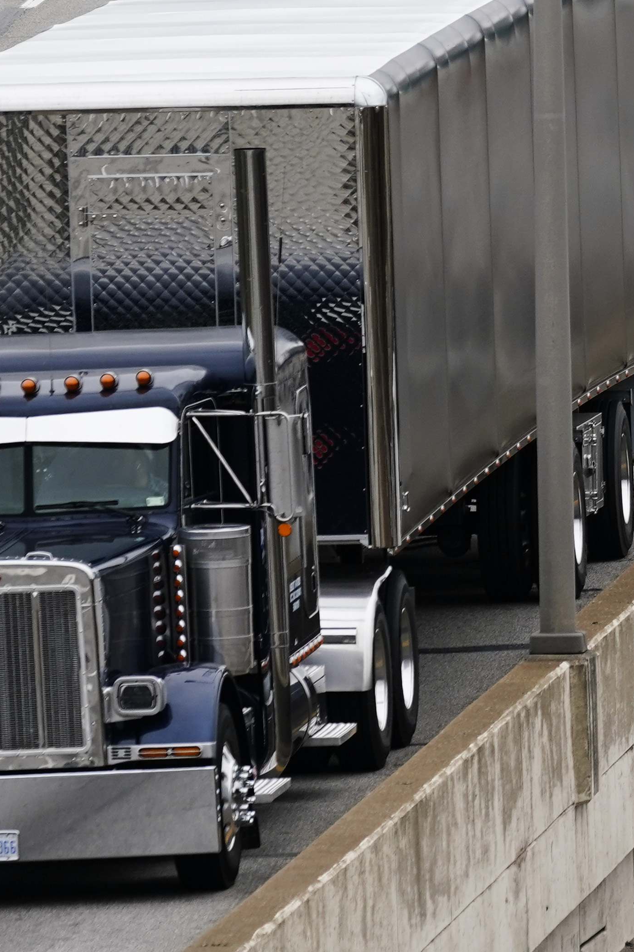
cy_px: 296
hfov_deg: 2.0
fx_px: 18094
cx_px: 1009
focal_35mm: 685
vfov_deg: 3.0
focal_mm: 238
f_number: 9
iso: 400
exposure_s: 1/400
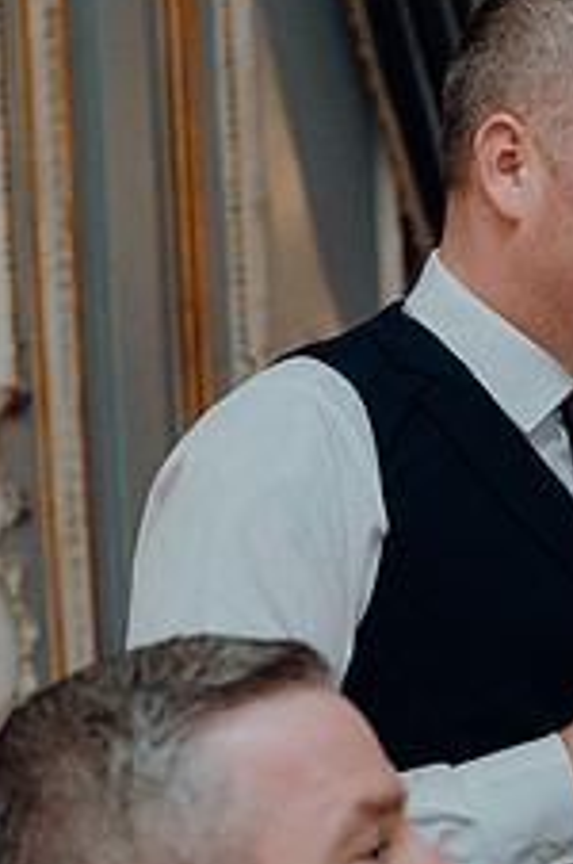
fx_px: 4310
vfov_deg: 11.4
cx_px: 630
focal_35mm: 180
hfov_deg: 7.6
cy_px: 625
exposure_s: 1/160
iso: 2500
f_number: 3.5
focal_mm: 70
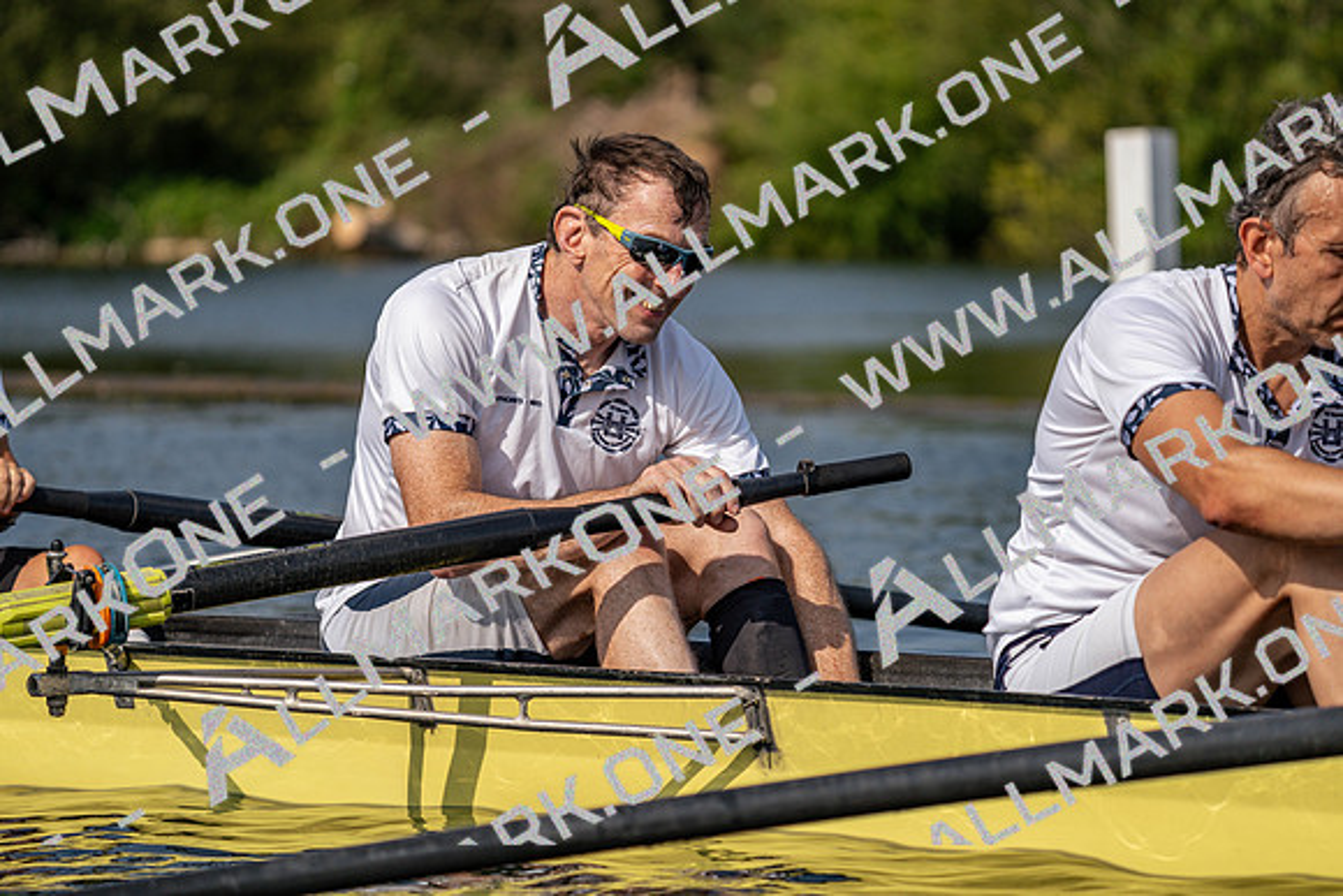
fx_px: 9254
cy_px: 448
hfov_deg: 8.3
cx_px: 672
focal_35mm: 248
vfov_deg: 5.5
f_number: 5.6
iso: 125
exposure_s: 1/1600
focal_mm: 248
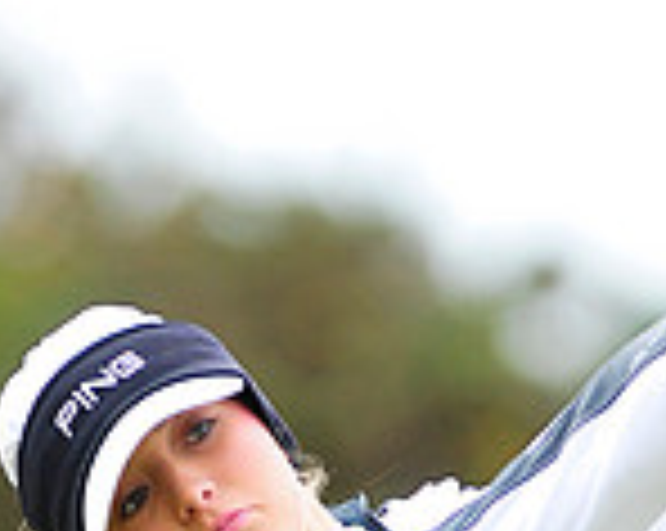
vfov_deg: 1.8
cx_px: 482
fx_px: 16890
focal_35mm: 858
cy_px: 976
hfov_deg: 2.3
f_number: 4.5
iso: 800
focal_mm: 300
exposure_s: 1/3200
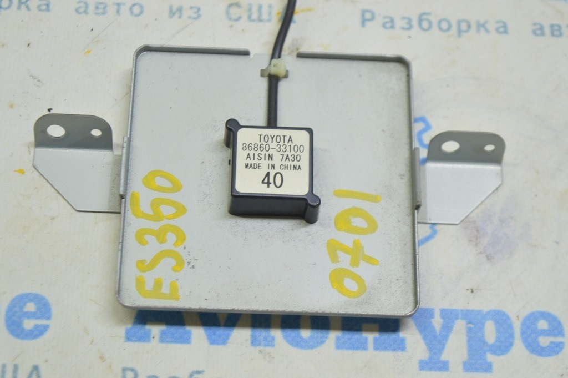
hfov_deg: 24.6
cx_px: 284
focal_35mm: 82
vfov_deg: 16.5
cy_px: 189
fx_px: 1301
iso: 400
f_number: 5.6
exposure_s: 1/20
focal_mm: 55
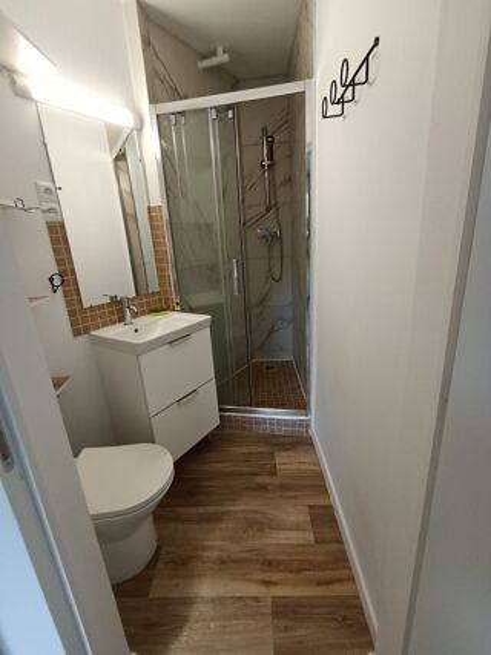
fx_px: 246
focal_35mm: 13
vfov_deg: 106.2
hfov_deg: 89.9
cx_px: 246
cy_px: 328
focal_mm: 1.64
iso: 100
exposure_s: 1/50
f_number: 2.2
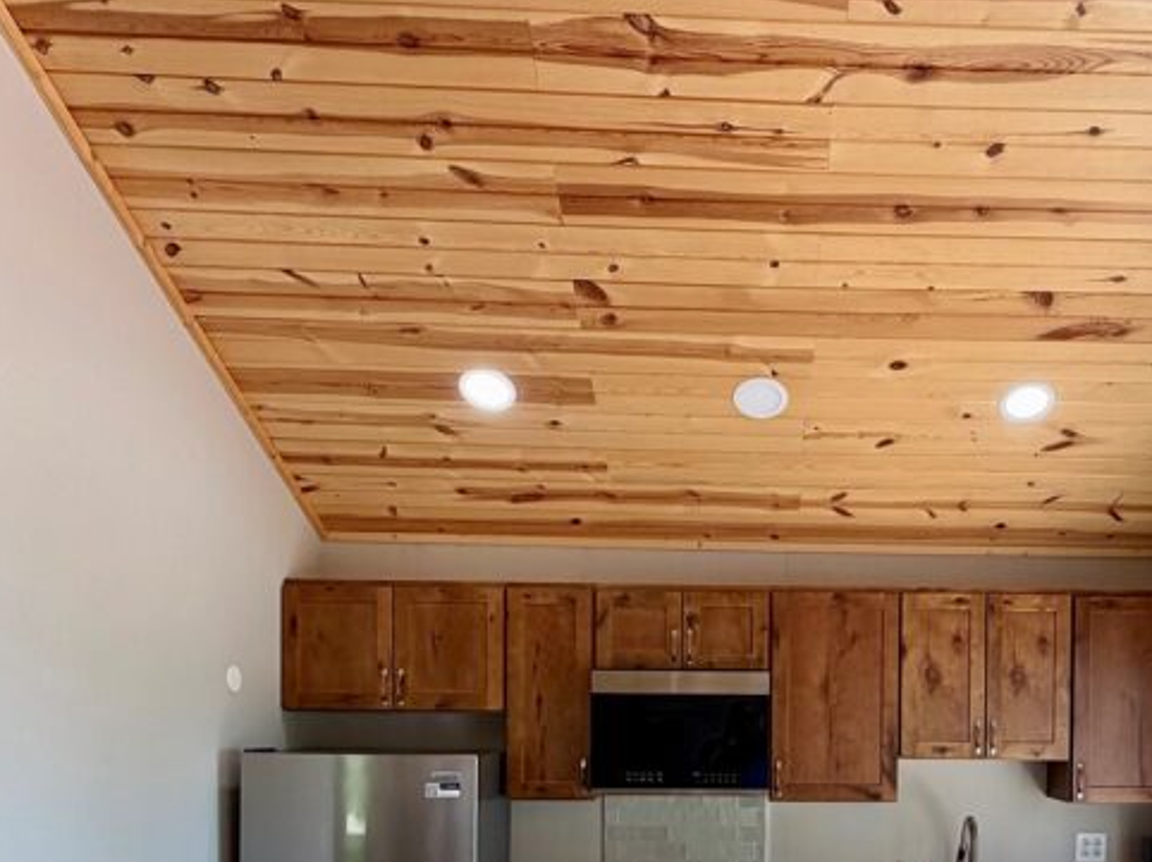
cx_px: 792
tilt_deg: -1.3
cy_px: 745
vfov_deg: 42.4
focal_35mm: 31
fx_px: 1031
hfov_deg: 56.8
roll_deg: -0.4
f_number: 2.2
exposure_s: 1/120
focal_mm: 2.22
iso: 80
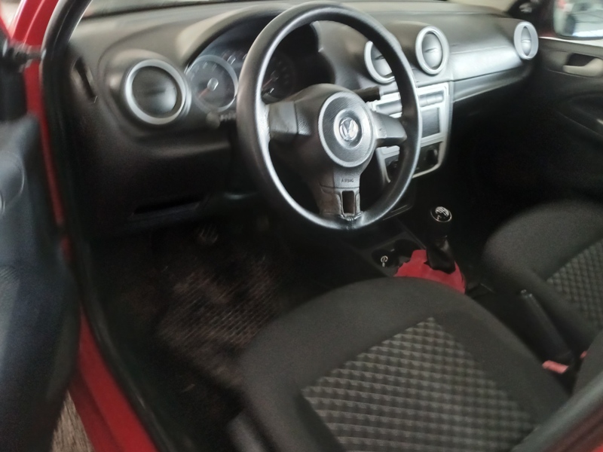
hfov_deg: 67.3
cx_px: 302
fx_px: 453
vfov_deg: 53.1
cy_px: 226
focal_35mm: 26
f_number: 1.8
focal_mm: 3.98
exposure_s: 1/20
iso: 640
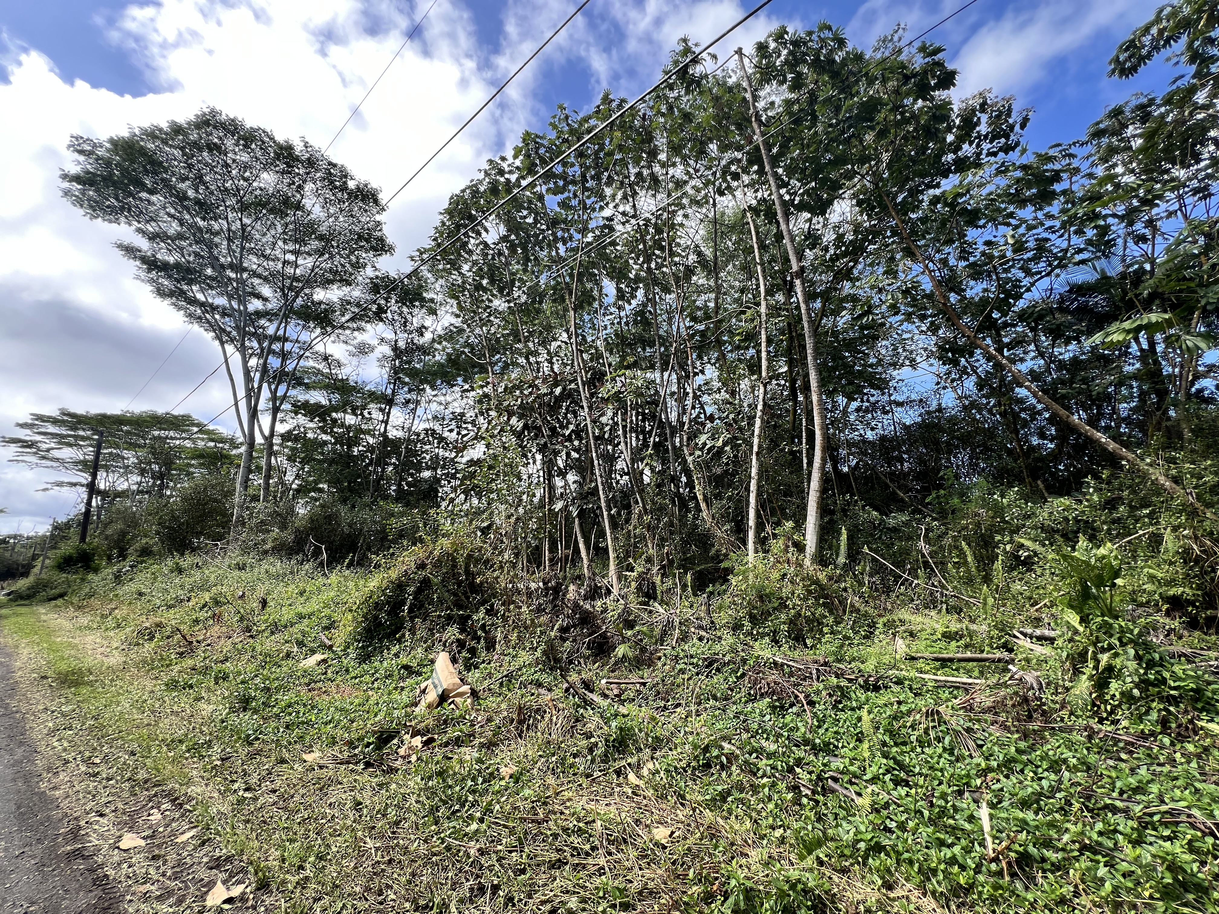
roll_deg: +1.4
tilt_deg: +13.1
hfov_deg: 106.2
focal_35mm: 13
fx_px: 458
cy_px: 457
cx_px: 610
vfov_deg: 89.9
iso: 32
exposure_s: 1/428
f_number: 1.8
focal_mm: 1.57
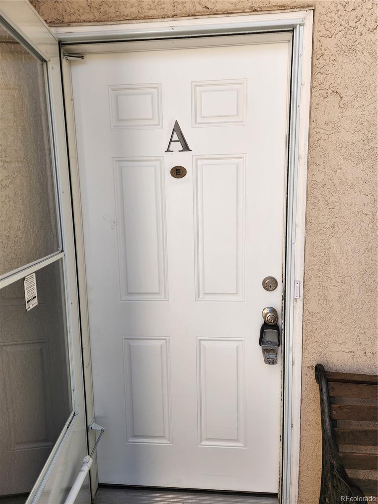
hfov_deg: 58.9
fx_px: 335
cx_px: 189
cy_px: 252
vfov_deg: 73.9
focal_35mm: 23
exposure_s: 1/289
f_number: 1.8
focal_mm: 5.4
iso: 20
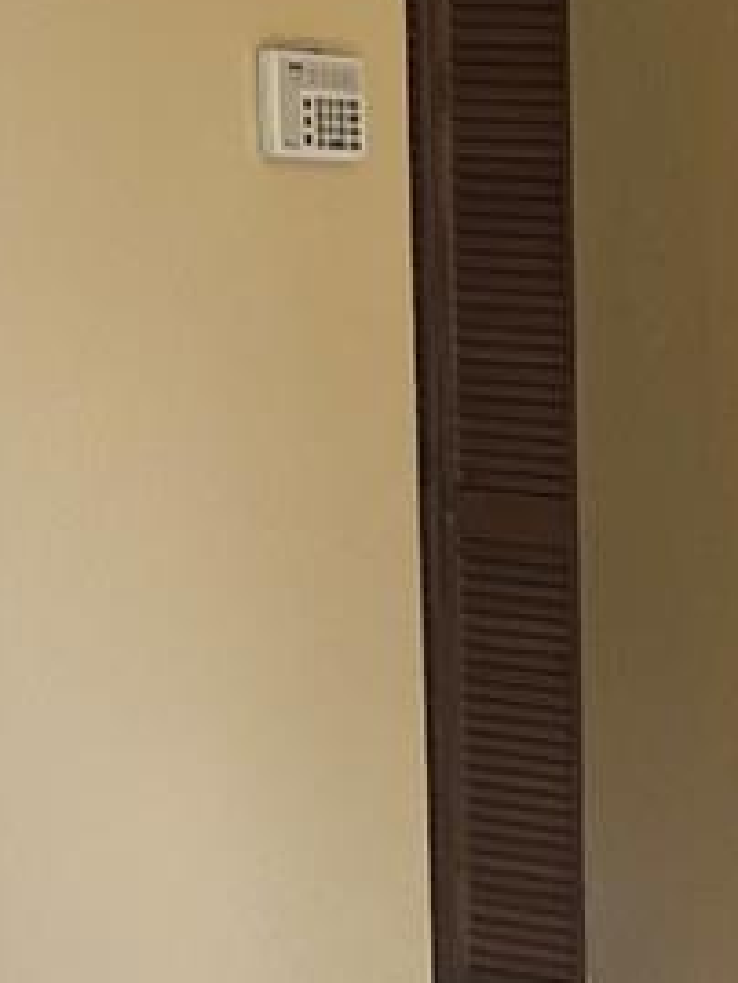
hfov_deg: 11.5
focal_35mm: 116
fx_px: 3295
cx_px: 1491
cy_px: 1144
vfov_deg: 16.3
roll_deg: -4.3
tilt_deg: -15.1
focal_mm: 5.7
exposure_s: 1/265
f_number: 1.5
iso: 40
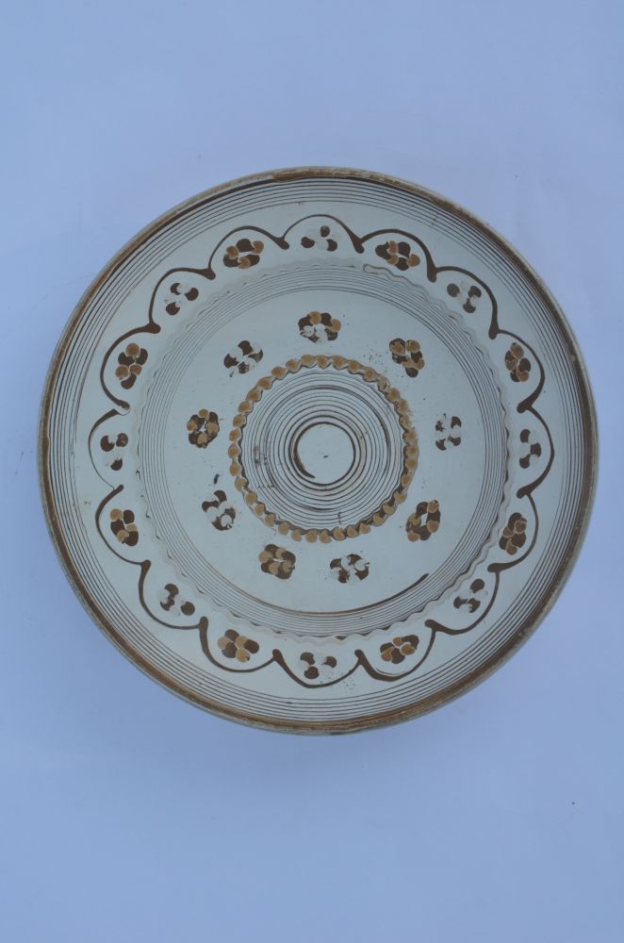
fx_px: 1881
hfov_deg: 18.8
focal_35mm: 72
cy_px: 472
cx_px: 312
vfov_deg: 28.1
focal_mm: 48
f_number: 13
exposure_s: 1/125
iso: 560
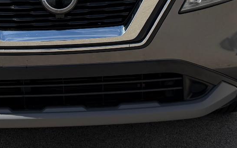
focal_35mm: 89
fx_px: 575
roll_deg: +8.0
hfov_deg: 22.9
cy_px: -19
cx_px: 35
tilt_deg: -10.6
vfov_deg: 14.3
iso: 80
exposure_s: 1/6173
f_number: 1.78
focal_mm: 6.76
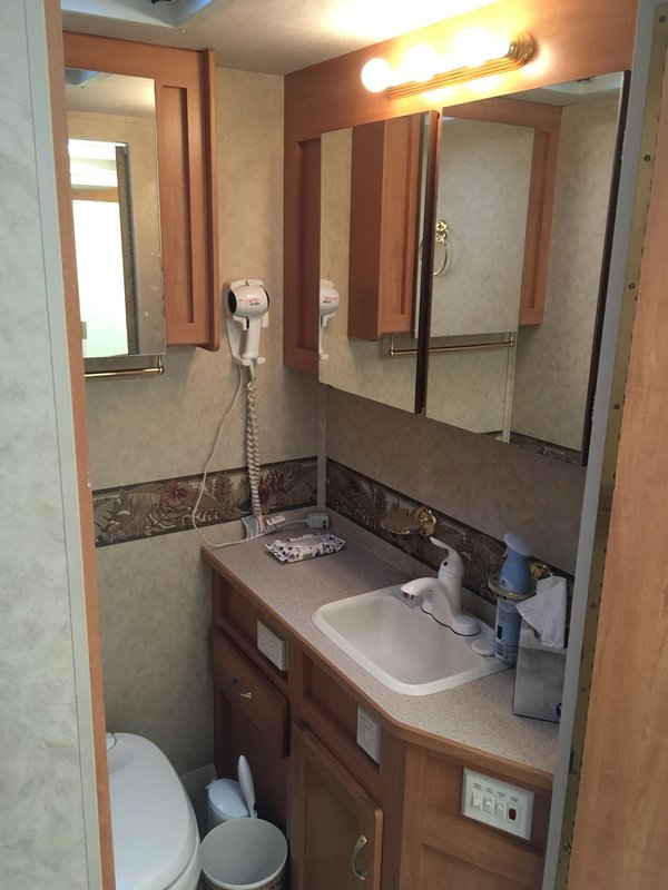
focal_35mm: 29
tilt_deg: -17.2
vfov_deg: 61.7
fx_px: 746
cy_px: 445
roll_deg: -0.6
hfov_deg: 48.2
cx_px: 334
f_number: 2.2
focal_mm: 4.15
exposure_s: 1/30
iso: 100
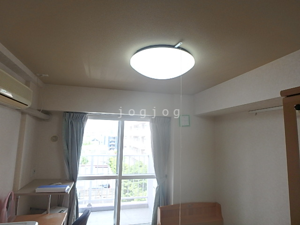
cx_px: 150
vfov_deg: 63.4
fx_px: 182
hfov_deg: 79.0
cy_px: 112
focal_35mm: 21
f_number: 3.5
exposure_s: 1/60
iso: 125
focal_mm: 3.7
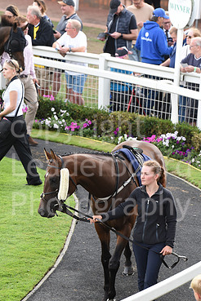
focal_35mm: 244
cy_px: 171
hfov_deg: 5.6
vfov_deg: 8.4
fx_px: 2043
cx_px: 102
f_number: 5.6
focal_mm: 200
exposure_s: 1/320
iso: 400
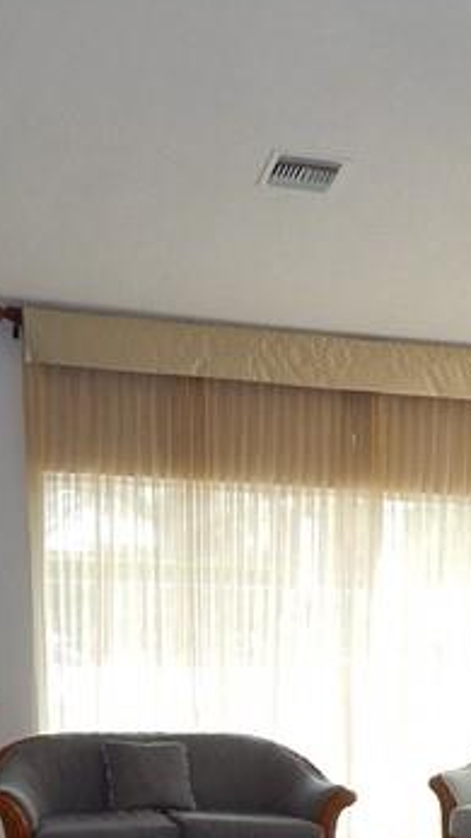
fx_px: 1644
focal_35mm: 74
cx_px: 524
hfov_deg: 15.8
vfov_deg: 26.9
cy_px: 860
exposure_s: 1/30
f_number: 3
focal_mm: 4
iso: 125
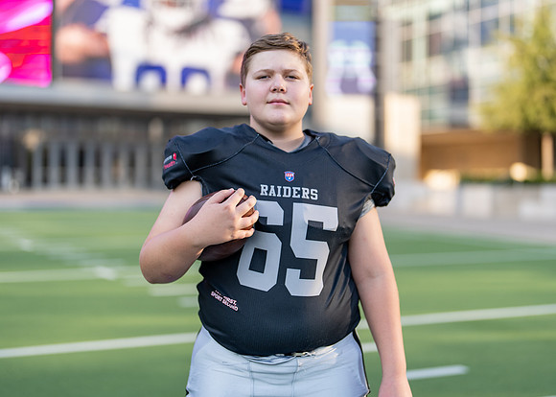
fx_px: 921
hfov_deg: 33.6
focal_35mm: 58
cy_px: 176
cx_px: 296
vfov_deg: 24.3
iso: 100
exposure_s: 1/2500
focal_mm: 50
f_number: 1.2
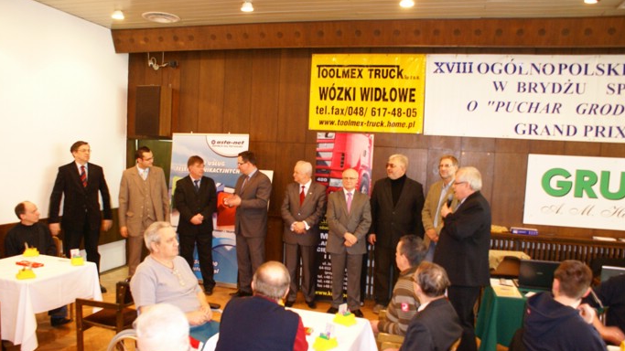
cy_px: 210
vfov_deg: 40.0
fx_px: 481
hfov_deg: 66.1
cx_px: 309
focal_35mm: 29
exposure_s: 1/13
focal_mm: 18
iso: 800
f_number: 4
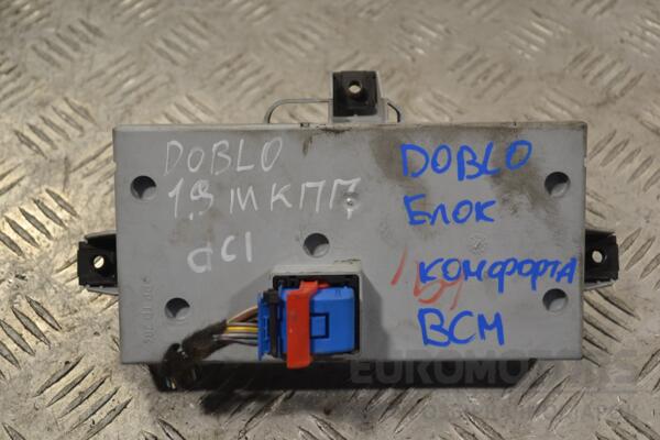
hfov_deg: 36.9
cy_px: 220
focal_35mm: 54
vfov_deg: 25.1
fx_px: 990
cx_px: 330
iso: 400
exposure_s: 1/125
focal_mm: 36
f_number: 5.6
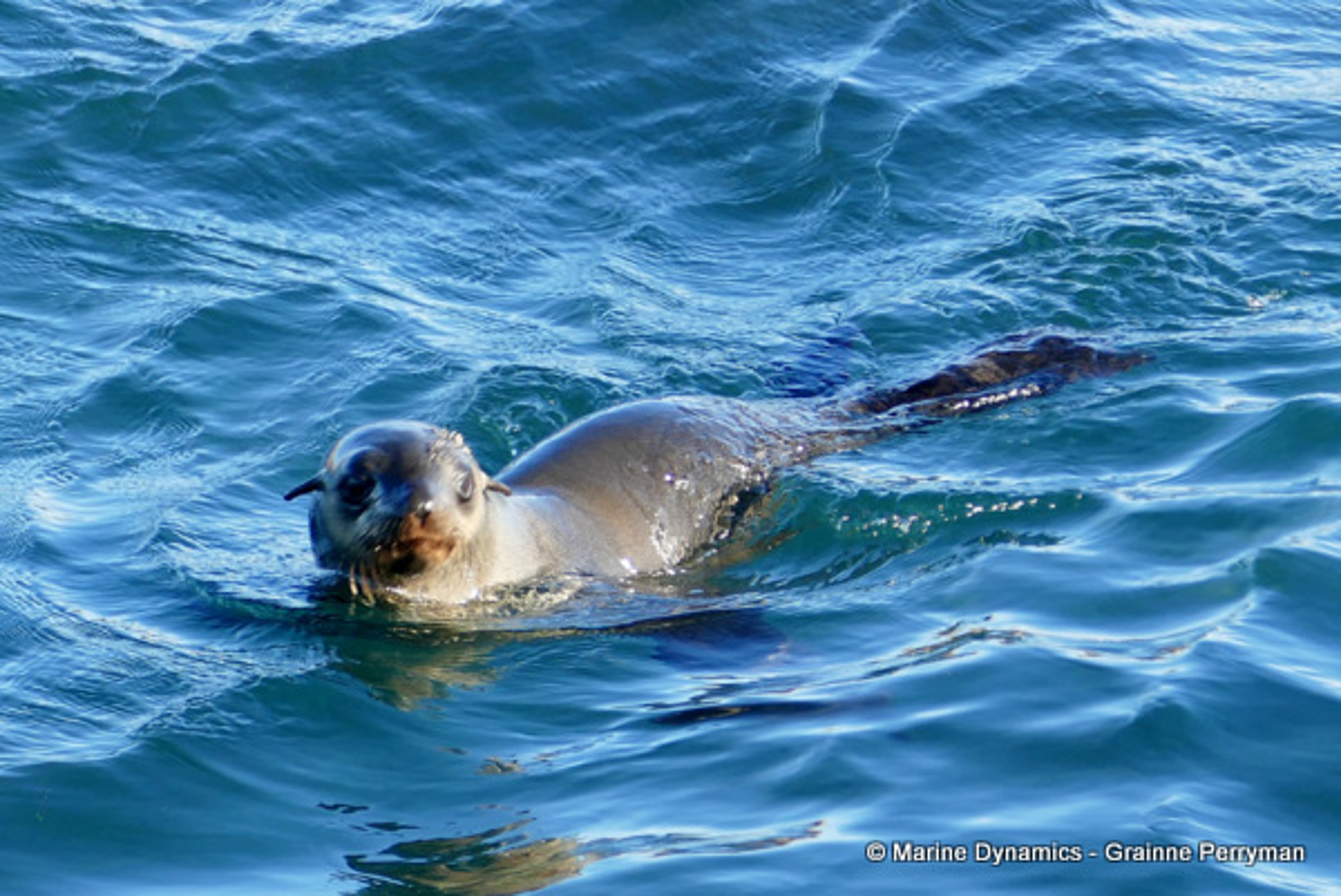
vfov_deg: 6.5
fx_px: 7865
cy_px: 448
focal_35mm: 211
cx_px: 670
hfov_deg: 9.7
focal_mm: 76.94
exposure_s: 1/200
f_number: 4
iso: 125
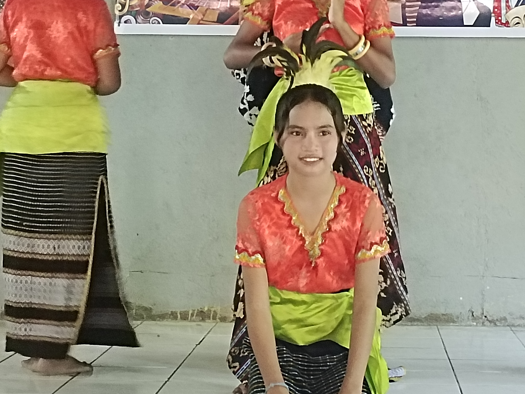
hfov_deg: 18.5
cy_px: 54
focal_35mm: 106
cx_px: 346
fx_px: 1607
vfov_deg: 13.9
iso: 2219
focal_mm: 4.74
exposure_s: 1/20
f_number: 1.79
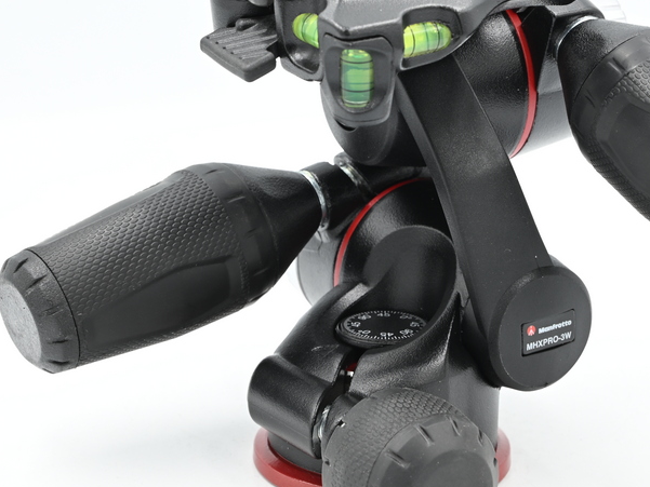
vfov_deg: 12.3
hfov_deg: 16.4
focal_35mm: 120
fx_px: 2254
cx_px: 372
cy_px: 205
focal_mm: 75
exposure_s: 1/13
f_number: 14
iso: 200
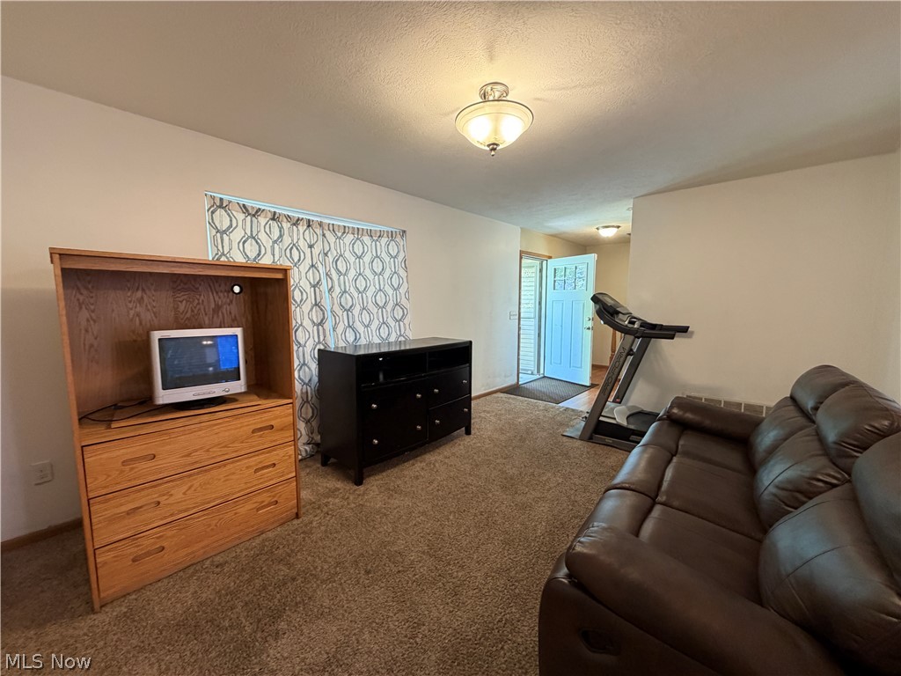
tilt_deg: -6.3
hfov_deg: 102.1
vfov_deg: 85.7
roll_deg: -1.0
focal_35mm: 14
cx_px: 450
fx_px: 364
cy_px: 338
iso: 320
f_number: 2.2
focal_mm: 2.22
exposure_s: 1/60
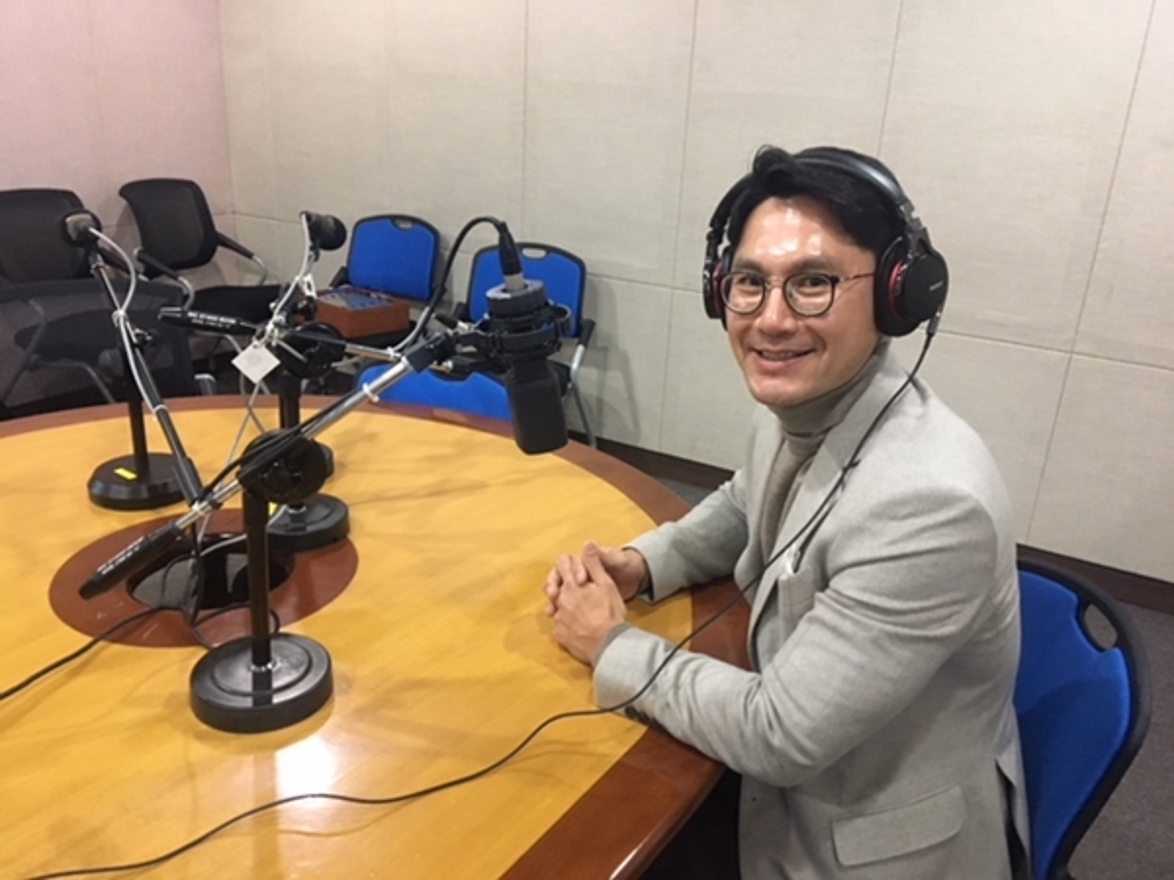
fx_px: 984
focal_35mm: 29
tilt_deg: -19.5
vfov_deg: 48.2
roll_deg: -3.6
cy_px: 440
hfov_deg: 61.7
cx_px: 587
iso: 200
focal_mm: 4.15
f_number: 2.2
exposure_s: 1/17
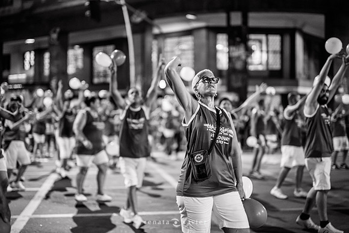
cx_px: 174
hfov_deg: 39.6
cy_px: 116
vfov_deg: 27.0
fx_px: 485
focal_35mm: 50
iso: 2000
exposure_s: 1/320
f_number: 1.2
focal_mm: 50
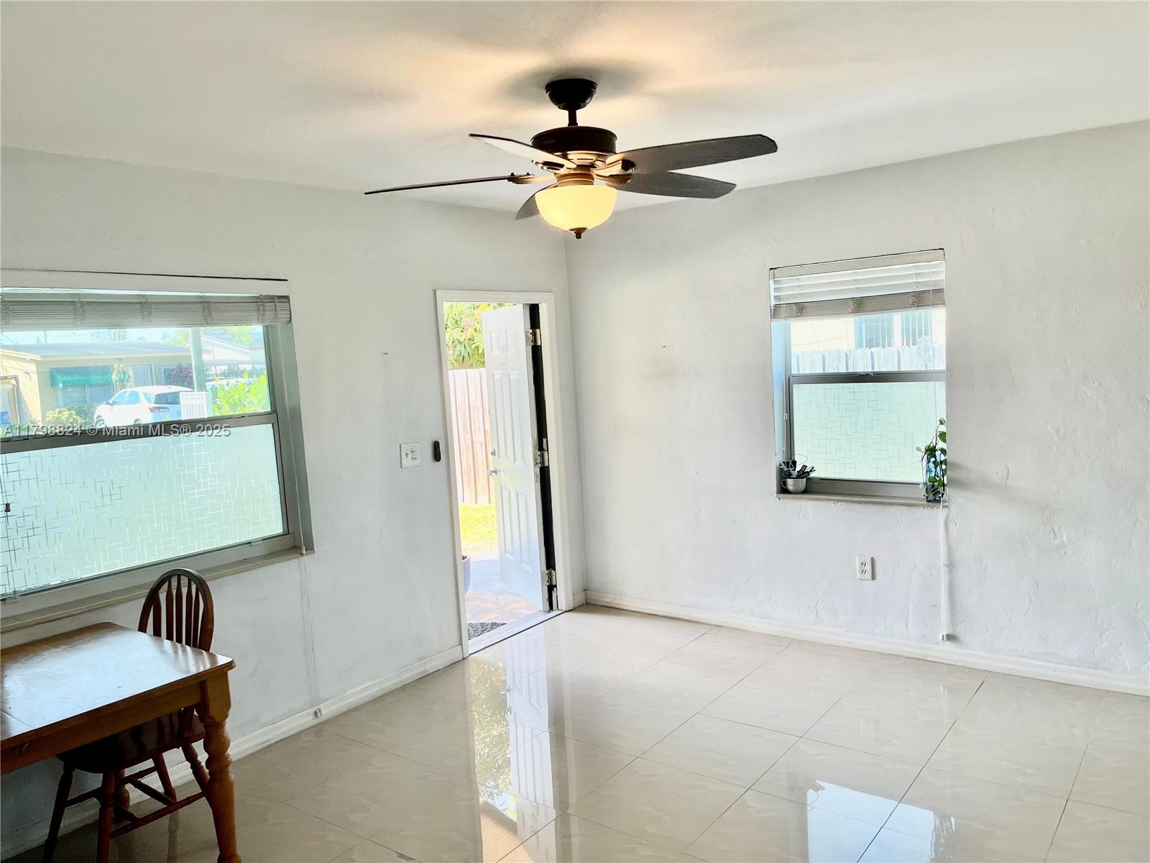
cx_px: 575
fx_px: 864
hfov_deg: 67.3
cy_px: 432
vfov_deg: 53.1
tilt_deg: -5.3
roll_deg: +3.6
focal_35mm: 26
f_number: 1.6
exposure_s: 1/161
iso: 50
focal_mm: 5.1
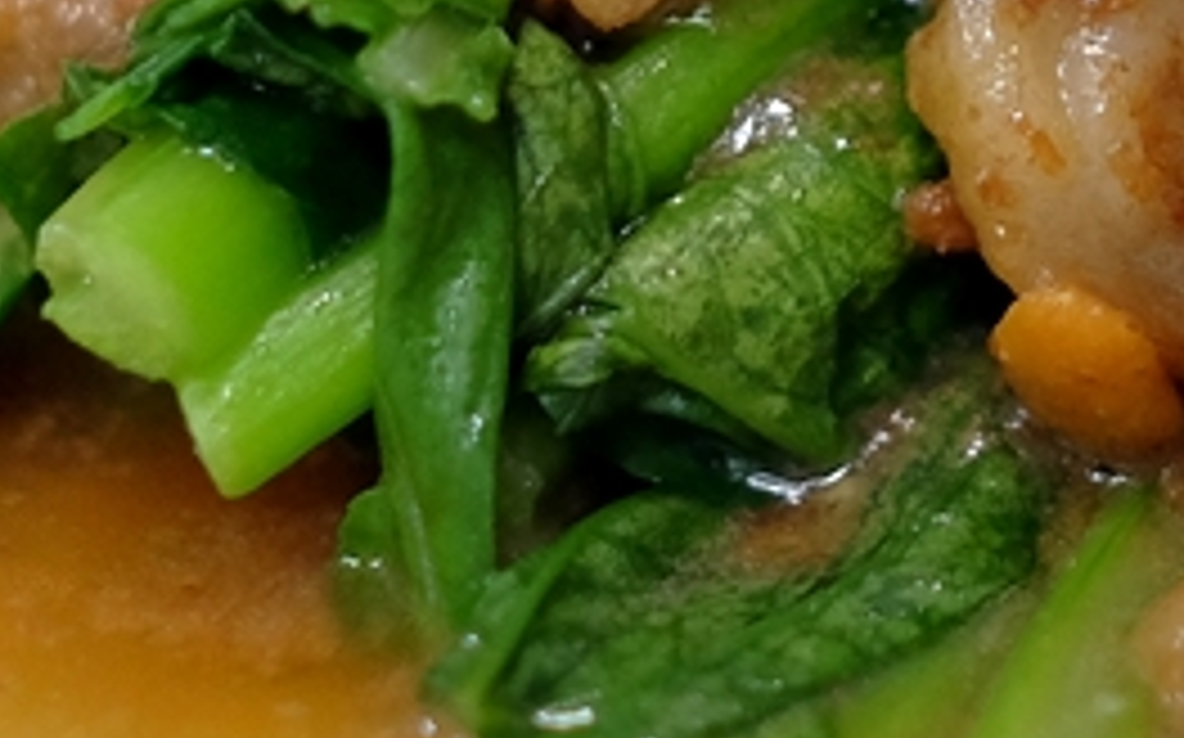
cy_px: -148
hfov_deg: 17.1
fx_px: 3934
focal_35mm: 122
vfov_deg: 10.5
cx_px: 815
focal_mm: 23
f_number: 2
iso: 1250
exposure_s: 1/250
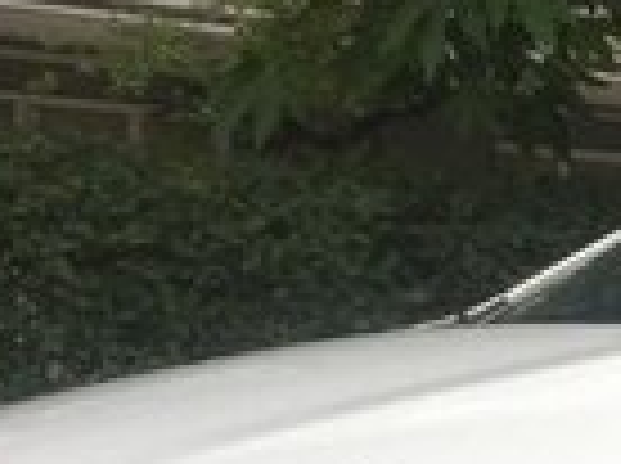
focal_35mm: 139
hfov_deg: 13.1
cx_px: 1062
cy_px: 525
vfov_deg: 10.5
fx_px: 2489
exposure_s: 1/569
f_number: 2.2
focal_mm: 4.15
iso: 25
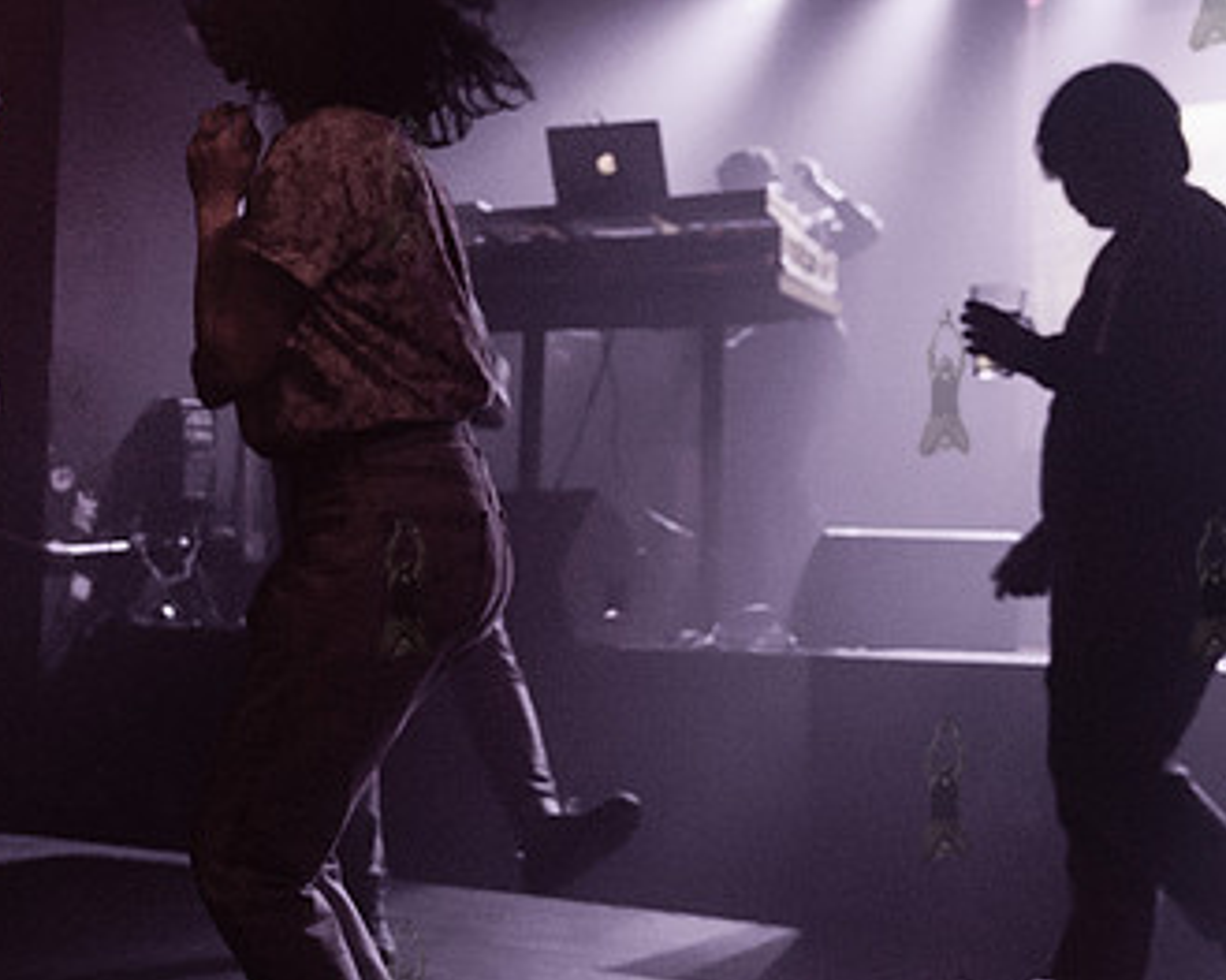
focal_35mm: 60
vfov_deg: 25.4
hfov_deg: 30.8
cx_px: 271
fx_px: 2176
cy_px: 440
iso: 5000
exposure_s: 1/125
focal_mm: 24
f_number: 2.8
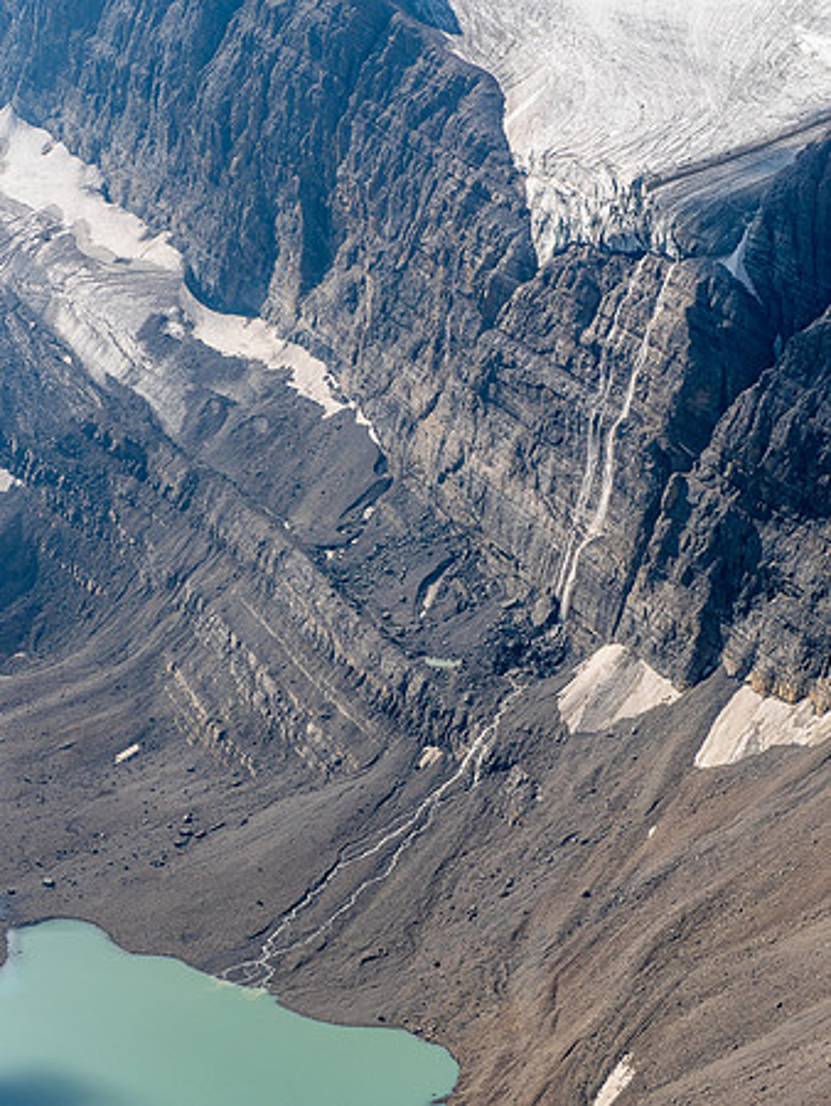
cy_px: 553
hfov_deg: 14.0
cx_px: 416
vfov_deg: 18.5
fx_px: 3390
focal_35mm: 106
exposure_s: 1/320
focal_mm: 53
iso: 200
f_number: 8
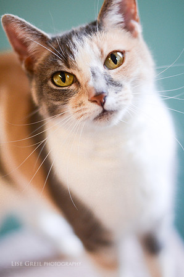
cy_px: 138
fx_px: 578
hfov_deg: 18.1
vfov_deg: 27.0
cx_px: 92
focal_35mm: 75
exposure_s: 1/640
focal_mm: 50
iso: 800
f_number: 1.4
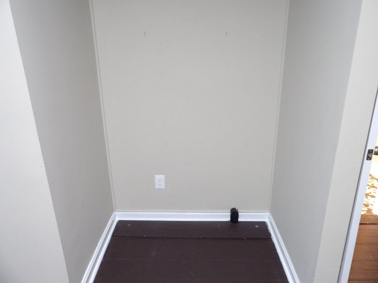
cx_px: 189
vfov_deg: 56.8
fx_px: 262
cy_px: 142
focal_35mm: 24
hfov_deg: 71.6
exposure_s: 1/9
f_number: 3.2
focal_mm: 4.3
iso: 800
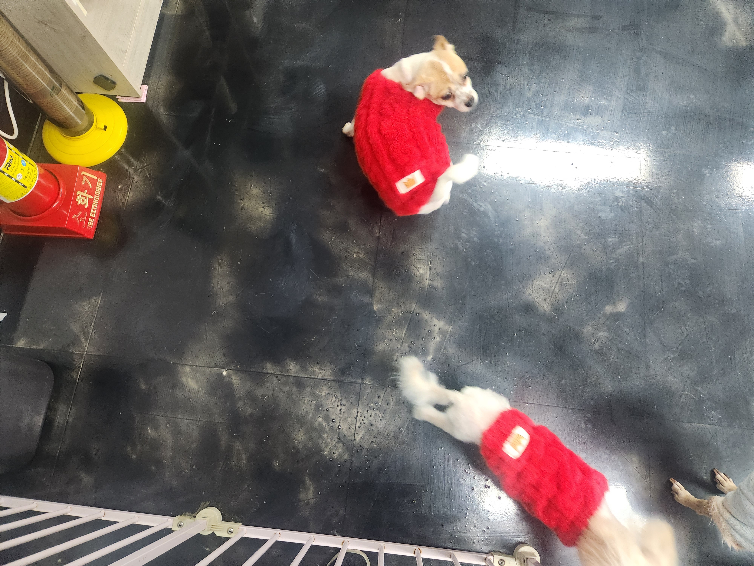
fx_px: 501
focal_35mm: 23
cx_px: 377
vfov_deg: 58.9
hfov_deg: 73.9
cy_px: 283
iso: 800
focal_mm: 5.4
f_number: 1.8
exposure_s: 1/120
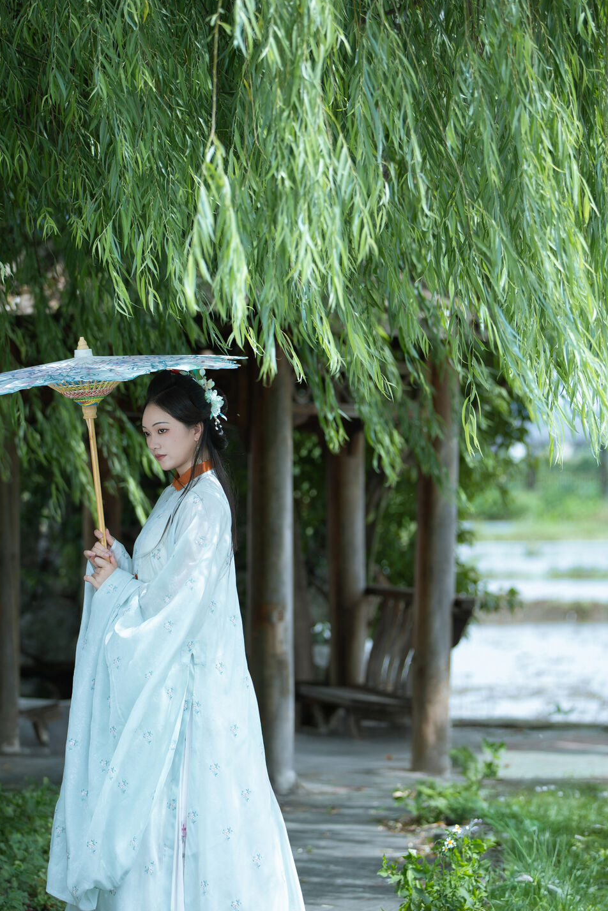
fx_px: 3673
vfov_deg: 14.2
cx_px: 266
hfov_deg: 9.5
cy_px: 485
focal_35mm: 145
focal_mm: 115
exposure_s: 1/800
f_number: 2.8
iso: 100
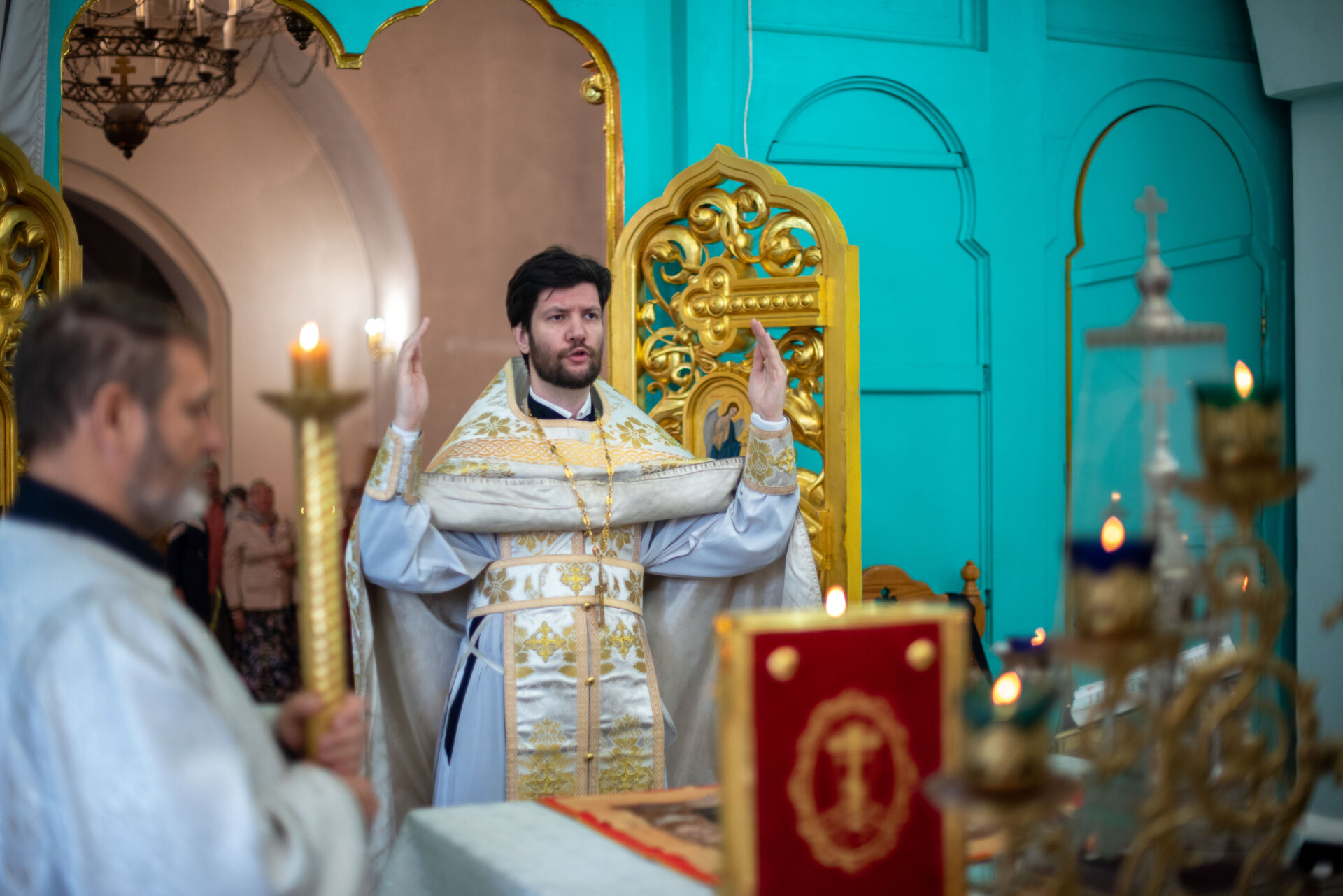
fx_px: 1866
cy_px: 448
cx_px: 672
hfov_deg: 39.6
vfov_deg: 27.0
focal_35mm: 50
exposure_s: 1/320
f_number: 1.4
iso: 800
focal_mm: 50
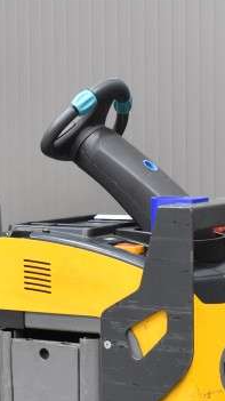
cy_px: 284
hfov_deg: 9.4
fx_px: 1371
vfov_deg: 16.6
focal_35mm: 129
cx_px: 115
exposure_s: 1/30
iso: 1600
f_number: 5
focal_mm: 24
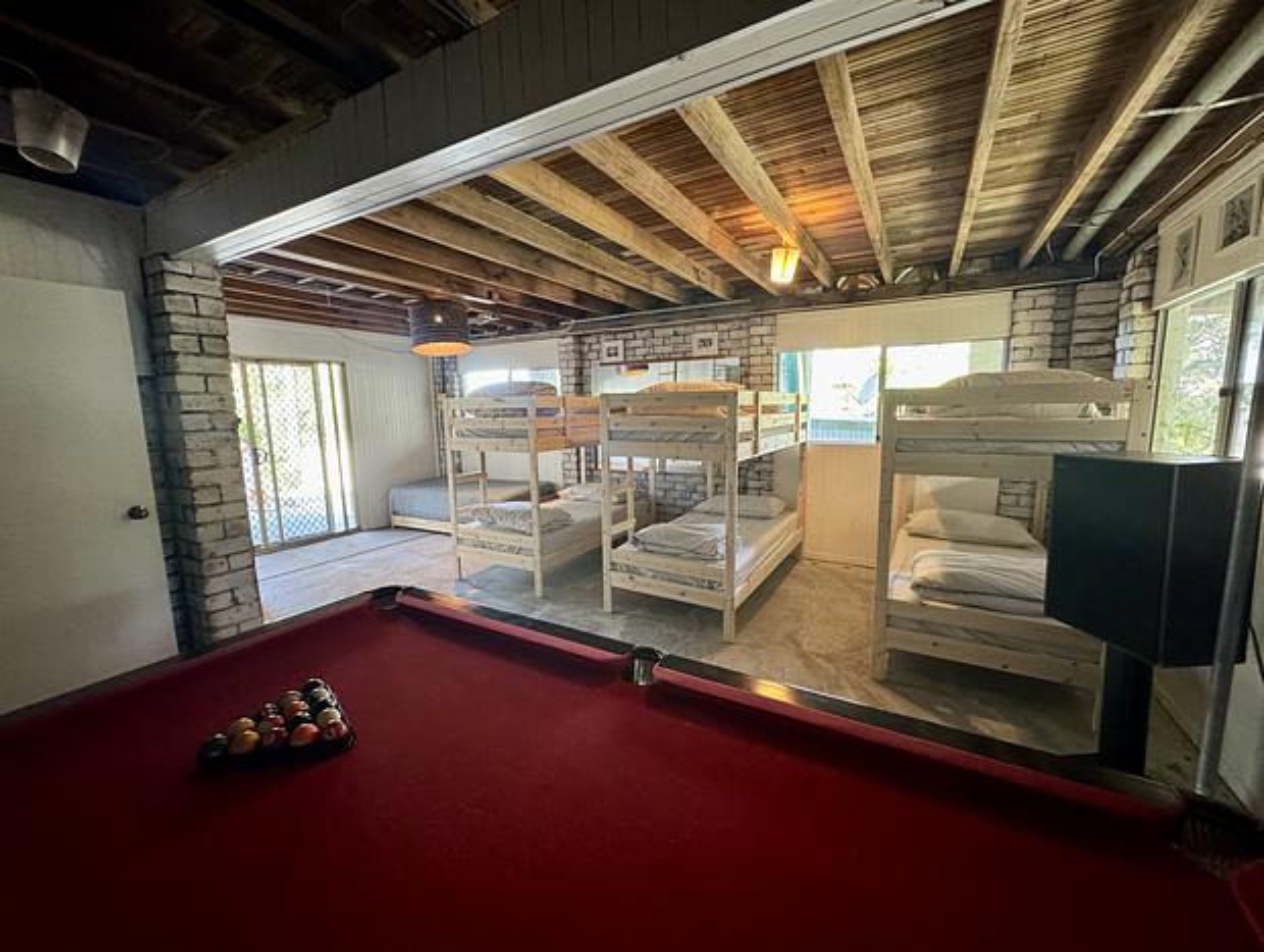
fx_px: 512
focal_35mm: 14
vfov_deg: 85.8
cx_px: 632
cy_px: 476
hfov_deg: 102.0
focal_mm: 2.22
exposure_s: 1/60
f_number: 2.2
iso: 640
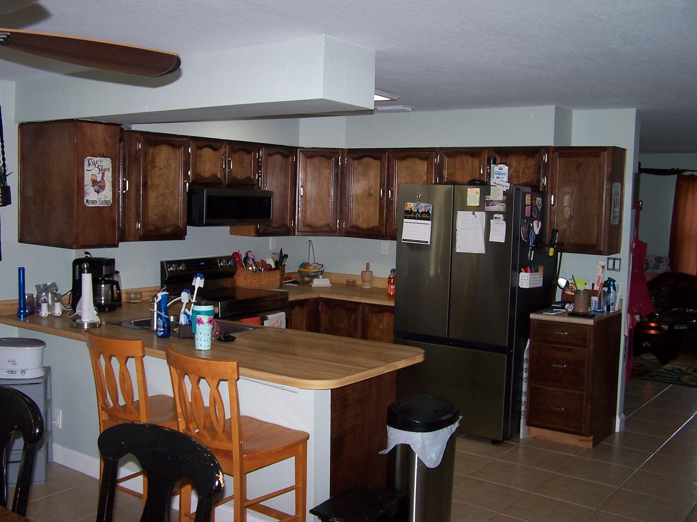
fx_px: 765
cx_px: 348
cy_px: 261
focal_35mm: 38
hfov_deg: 49.0
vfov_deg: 37.7
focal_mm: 6.3
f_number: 2.8
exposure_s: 1/60
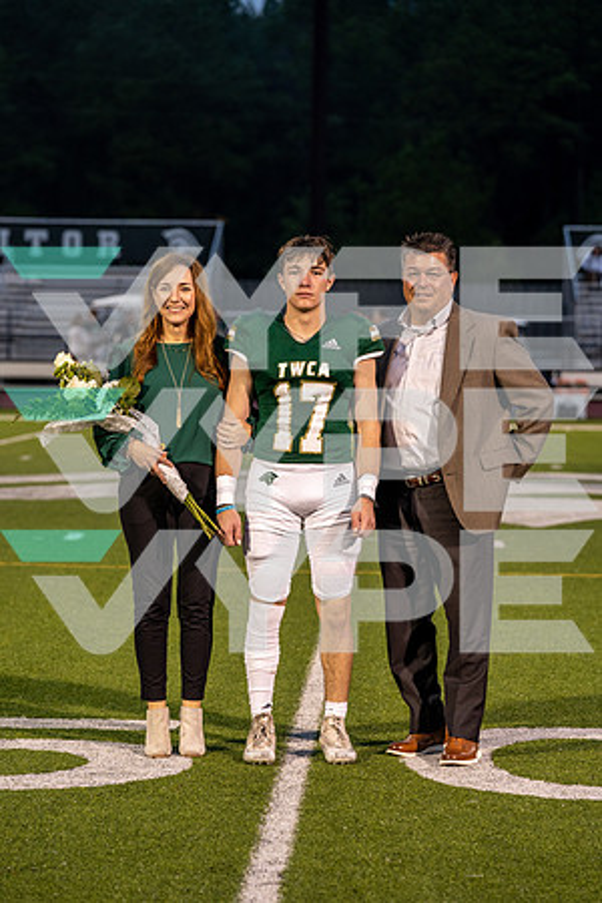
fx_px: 3261
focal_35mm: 130
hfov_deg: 10.5
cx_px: 301
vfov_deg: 15.8
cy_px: 452
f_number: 4.5
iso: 800
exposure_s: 1/125
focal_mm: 130
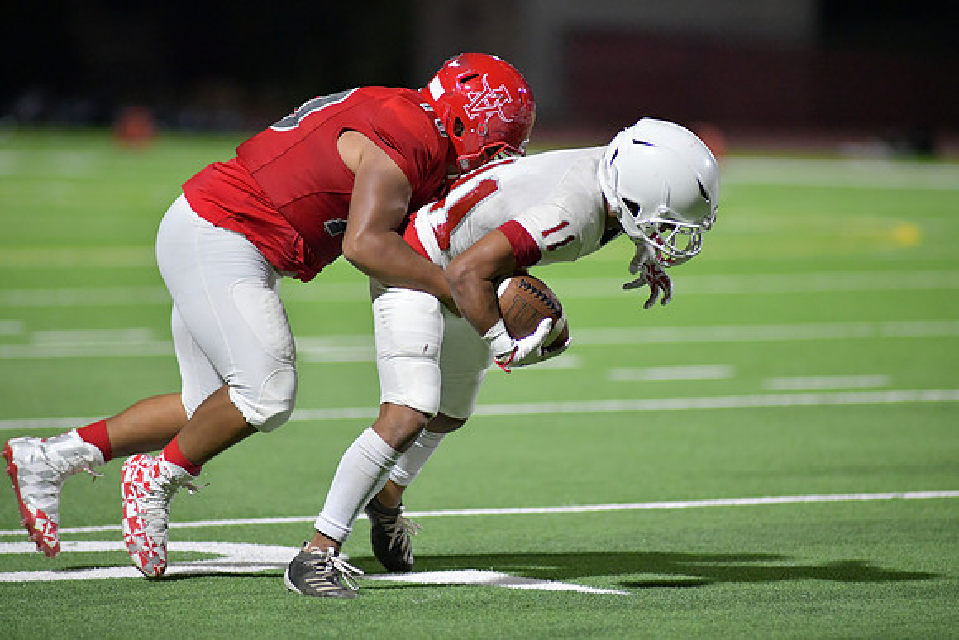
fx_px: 7993
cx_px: 480
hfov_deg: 6.9
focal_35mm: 300
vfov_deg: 4.6
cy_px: 320
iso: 5600
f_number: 3.2
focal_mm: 300
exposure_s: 1/1250
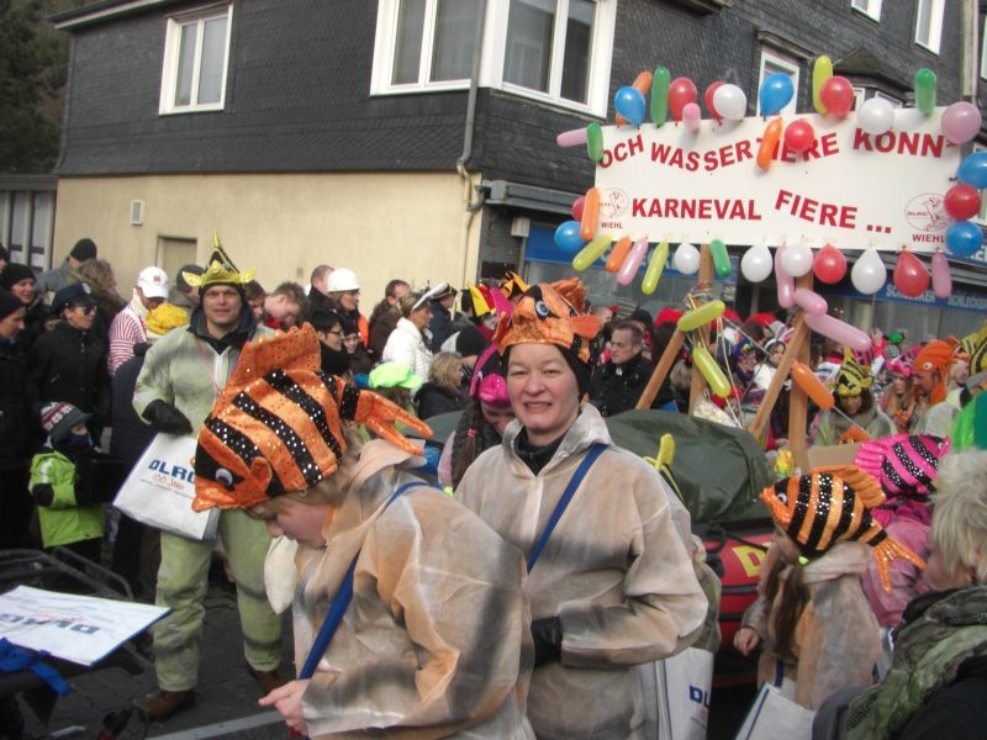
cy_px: 370
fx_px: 1083
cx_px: 494
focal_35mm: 38
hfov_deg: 49.0
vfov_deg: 37.7
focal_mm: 6.3
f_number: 4.6
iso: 64
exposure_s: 1/100
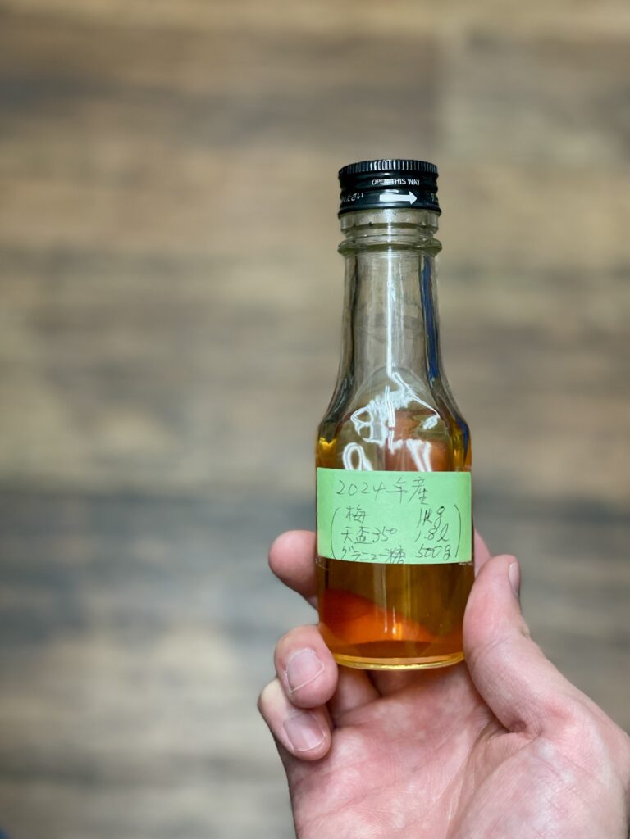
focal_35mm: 52
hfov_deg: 28.0
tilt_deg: -57.5
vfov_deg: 36.8
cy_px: 420
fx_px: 1262
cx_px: 315
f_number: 2
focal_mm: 6
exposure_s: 1/50
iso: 160
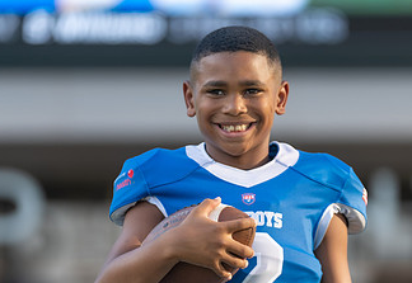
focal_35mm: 320
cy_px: 202
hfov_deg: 6.4
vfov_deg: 4.4
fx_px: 3699
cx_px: 232
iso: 100
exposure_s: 1/500
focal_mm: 168
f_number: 2.8
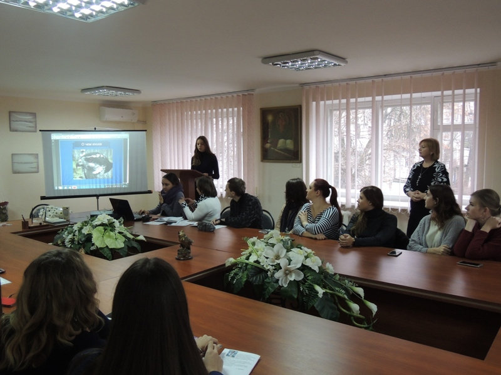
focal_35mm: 30
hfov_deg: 60.0
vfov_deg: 46.8
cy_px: 188
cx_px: 250
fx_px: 434
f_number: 3.1
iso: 400
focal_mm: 5.3
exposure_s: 1/30
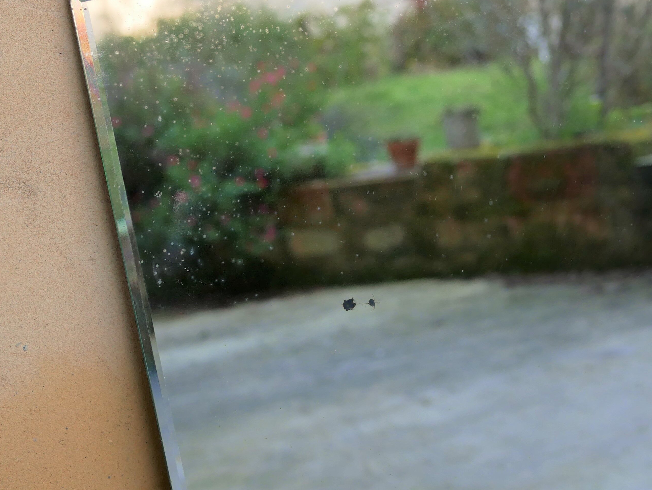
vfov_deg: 20.3
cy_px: 106
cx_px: 450
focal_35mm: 72
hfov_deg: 26.8
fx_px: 1357
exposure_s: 1/320
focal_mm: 20
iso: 200
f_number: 3.2
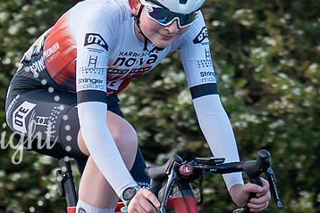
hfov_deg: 3.1
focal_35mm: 671
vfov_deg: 2.1
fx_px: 5967
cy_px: 38
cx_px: 485
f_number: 3.2
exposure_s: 1/640
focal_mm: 96
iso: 500
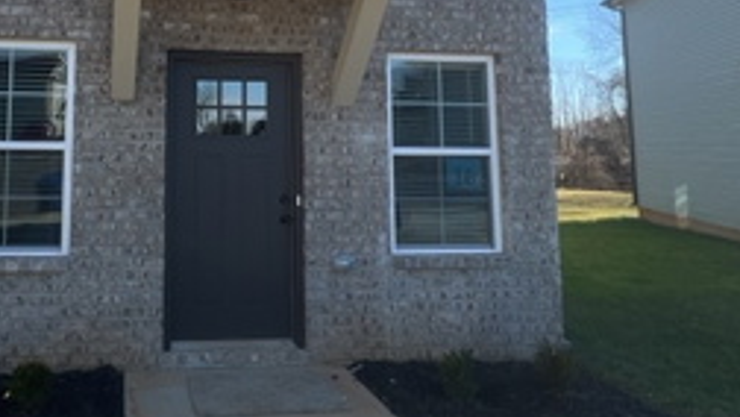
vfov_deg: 37.3
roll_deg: -1.5
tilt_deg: +5.5
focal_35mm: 30
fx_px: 589
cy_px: 69
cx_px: 182
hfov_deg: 60.6
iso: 32
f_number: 1.8
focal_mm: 1.57
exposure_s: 1/579
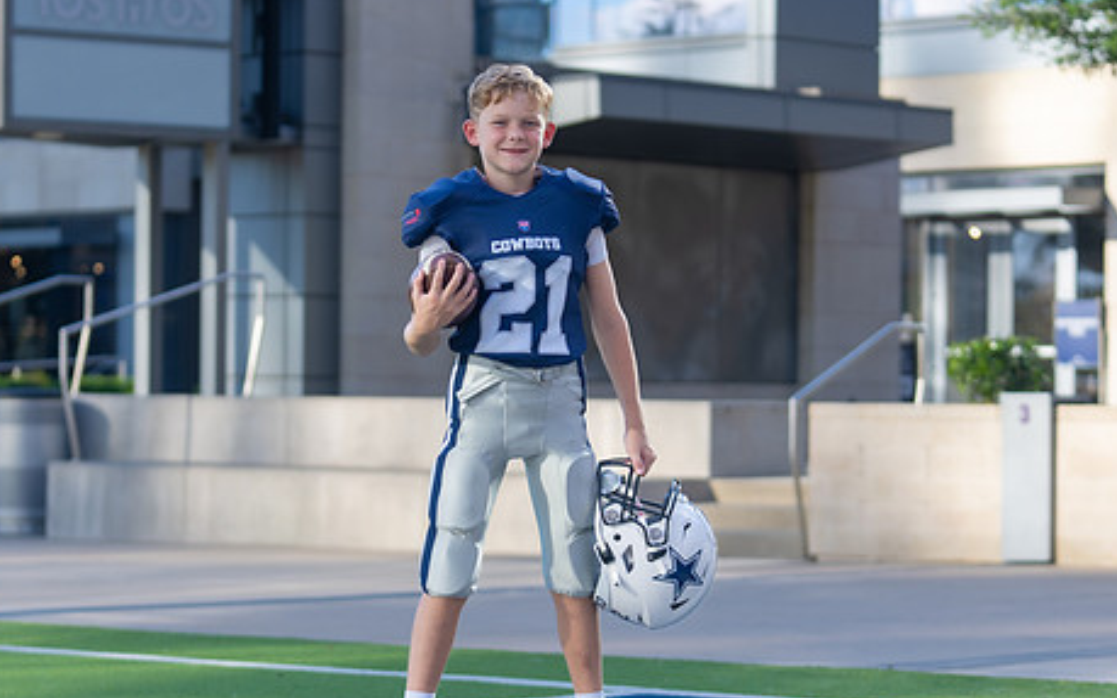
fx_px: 3379
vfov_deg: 11.8
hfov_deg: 18.8
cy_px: 401
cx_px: 510
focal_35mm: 111
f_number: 2.8
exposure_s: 1/500
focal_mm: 74
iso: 100
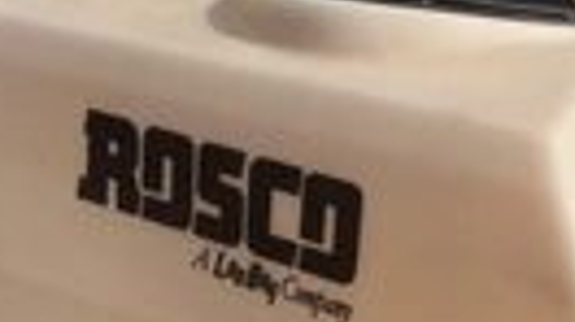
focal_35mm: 79
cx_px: 632
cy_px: 470
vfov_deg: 14.3
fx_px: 1204
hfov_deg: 25.0
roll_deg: -10.1
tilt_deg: -23.1
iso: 80
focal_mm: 6.76
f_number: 1.78
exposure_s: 1/8130
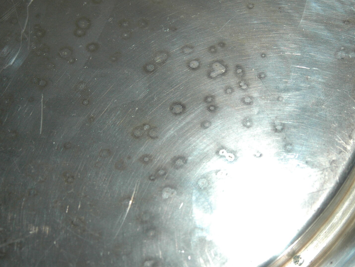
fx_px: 715
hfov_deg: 27.8
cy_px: 102
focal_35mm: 70
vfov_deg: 21.1
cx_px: 222
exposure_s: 1/60
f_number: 3.5
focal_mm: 31
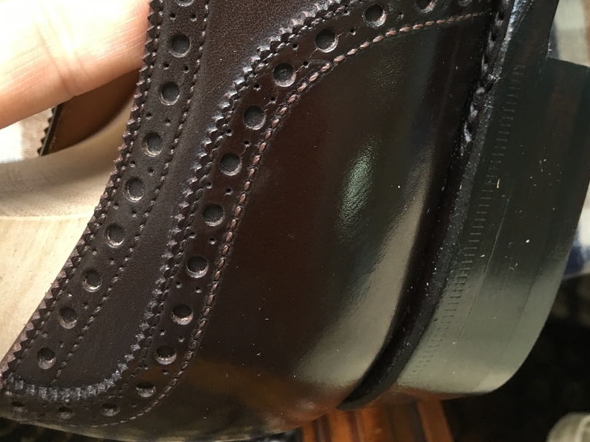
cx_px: 333
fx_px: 750
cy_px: 22
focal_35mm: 44
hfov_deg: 42.9
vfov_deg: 30.9
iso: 125
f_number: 2.2
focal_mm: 4.15
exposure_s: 1/33
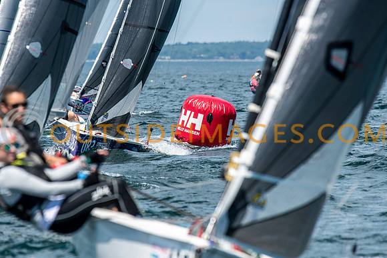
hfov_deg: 4.6
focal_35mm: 450
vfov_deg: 3.1
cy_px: 129
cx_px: 194
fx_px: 4838
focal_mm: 300
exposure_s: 1/2000
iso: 320
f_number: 5.6
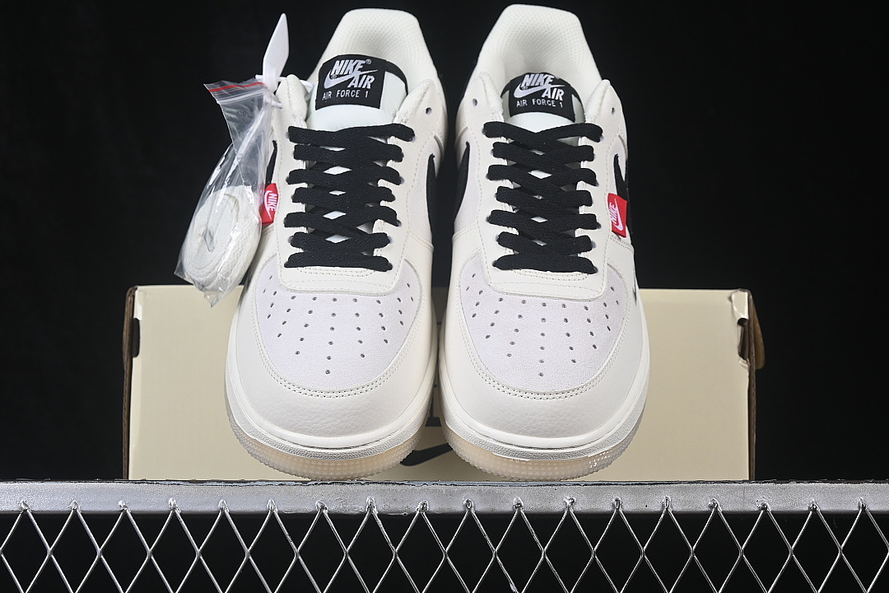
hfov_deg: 27.0
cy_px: 296
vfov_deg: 18.2
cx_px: 444
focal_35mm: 75
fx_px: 1852
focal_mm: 50
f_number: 8
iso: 160
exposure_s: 1/80
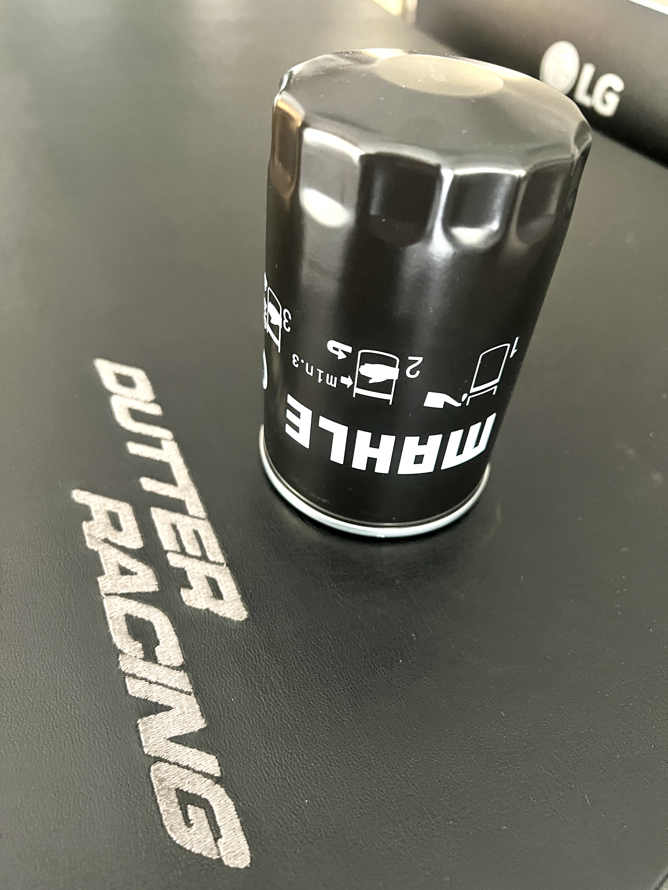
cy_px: 445
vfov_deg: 67.3
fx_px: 669
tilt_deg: -42.8
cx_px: 334
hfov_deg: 53.1
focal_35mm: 26
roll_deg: -7.0
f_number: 1.5
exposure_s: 1/33
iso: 640
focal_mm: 5.7
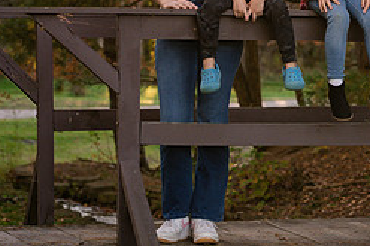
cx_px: 345
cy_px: 44
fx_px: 2393
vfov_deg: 5.9
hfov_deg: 8.8
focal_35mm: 233
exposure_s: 1/320
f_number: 4
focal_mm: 85
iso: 400
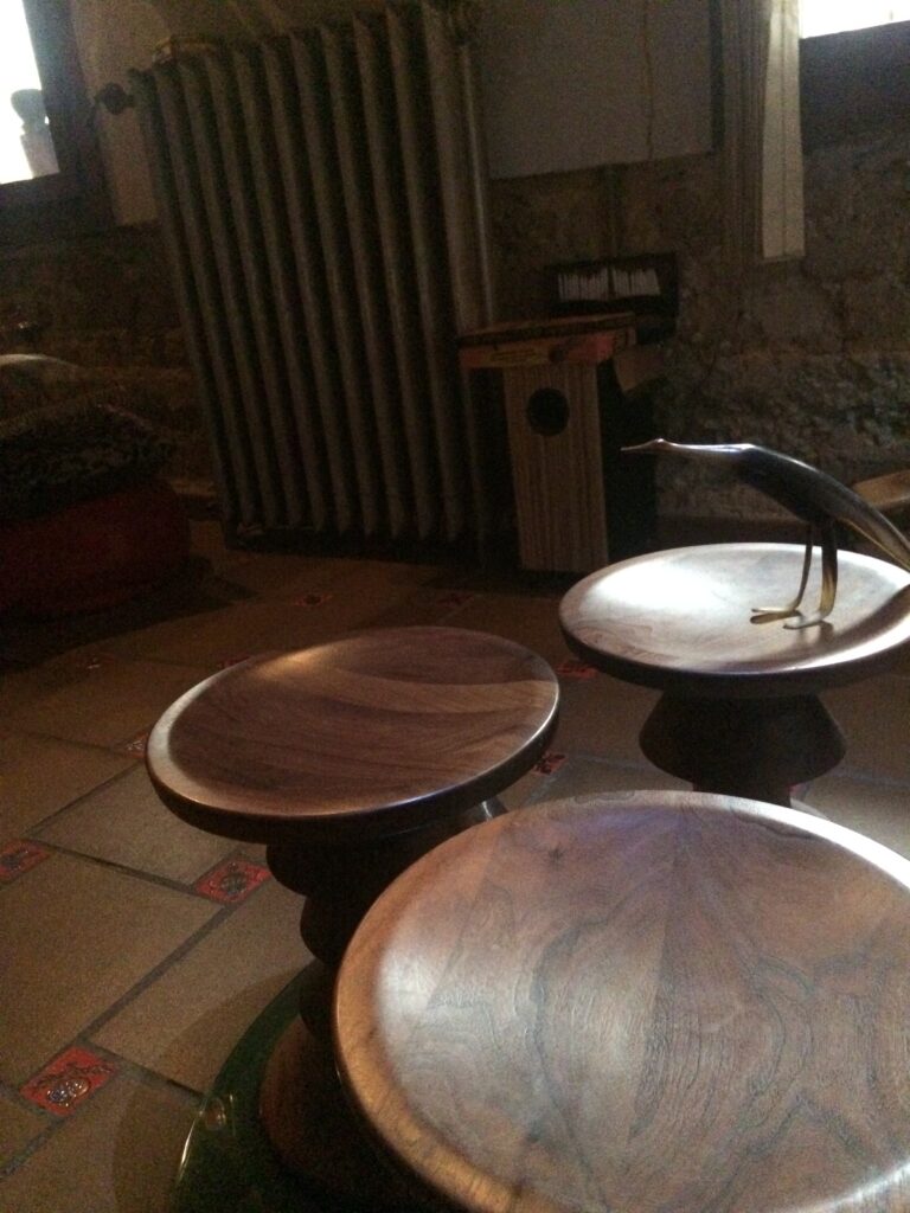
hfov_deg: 48.2
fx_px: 1016
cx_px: 455
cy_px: 606
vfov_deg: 61.7
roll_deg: +8.3
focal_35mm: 29
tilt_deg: -20.5
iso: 1250
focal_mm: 4.15
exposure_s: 1/17
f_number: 2.2
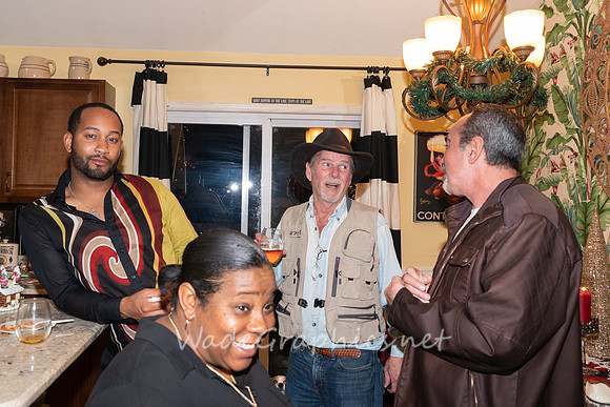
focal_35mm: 32
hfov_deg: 57.9
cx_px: 269
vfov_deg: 40.6
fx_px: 550
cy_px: 179
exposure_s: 1/200
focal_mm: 29
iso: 4000
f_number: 6.3
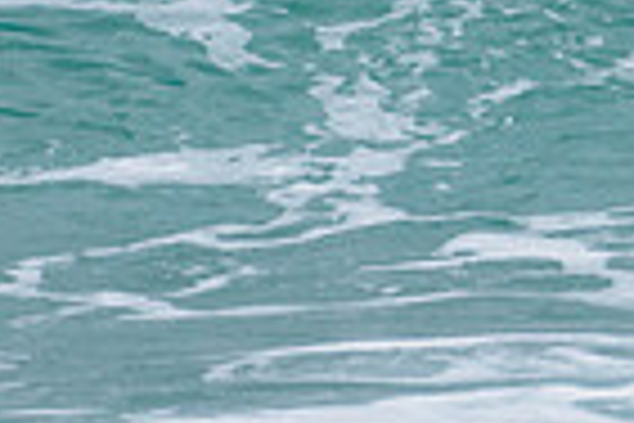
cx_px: 1317
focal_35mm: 2524
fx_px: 44447
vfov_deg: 0.5
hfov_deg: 0.8
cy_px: -191
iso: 160
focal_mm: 500
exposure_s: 1/2000
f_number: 5.6
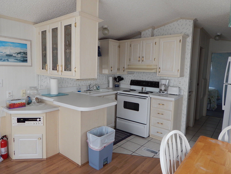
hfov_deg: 71.6
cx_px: 111
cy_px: 85
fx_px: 160
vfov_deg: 56.8
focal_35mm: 24
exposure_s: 1/50
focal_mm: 4
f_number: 3
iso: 125
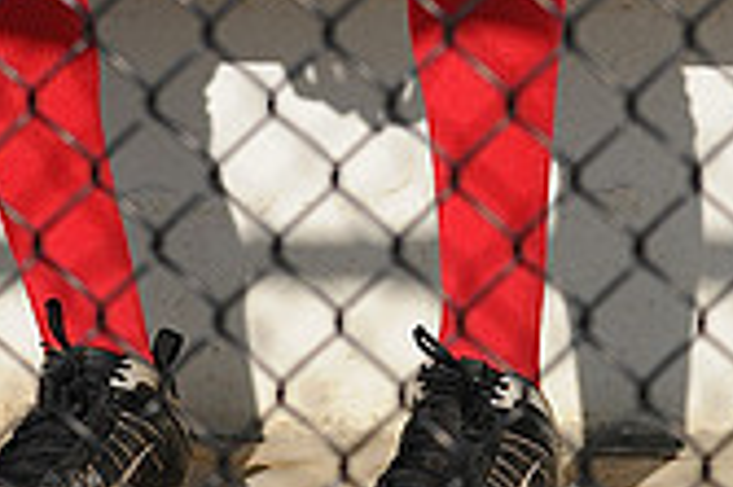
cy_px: -333
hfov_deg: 1.7
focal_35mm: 1211
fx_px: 24633
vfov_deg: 1.1
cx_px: 358
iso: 200
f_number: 4
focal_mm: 300
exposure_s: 1/2000
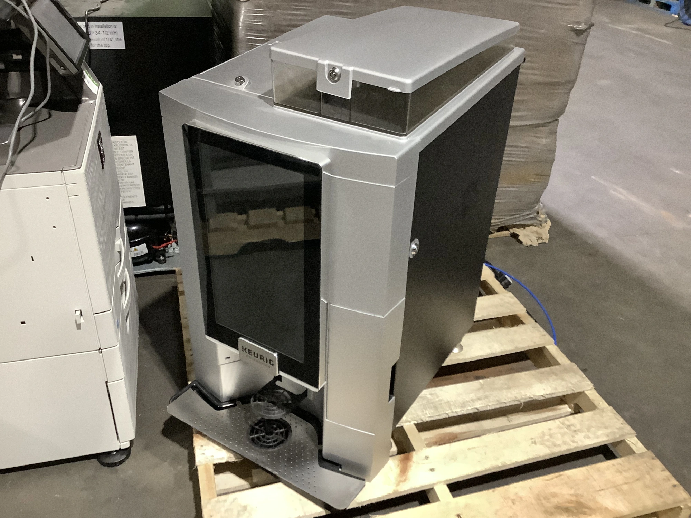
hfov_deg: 58.4
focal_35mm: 31
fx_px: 619
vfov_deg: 45.4
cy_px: 259
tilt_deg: -33.0
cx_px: 346
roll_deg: -1.5
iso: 250
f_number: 2.4
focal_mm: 3.3
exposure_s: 1/40
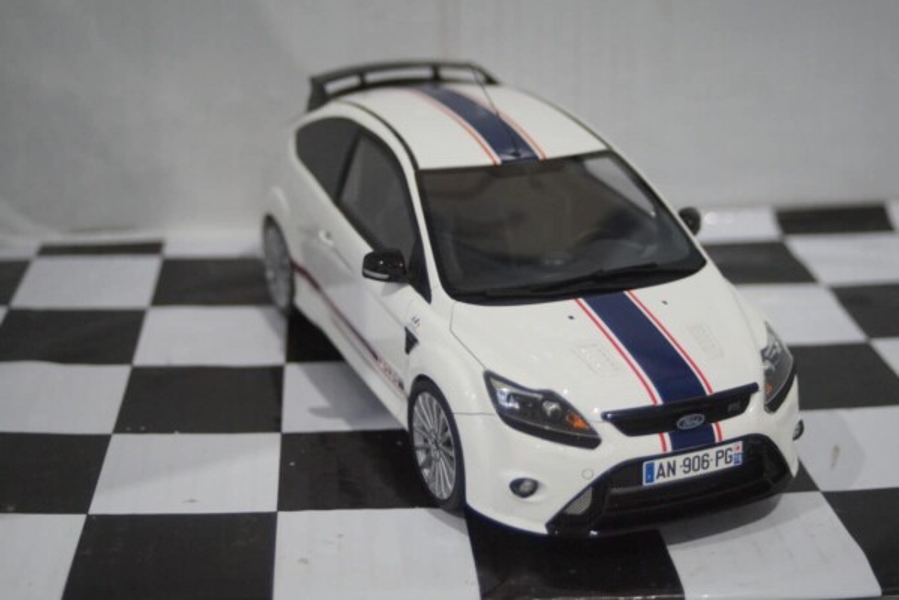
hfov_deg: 37.9
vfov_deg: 25.8
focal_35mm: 52
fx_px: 1311
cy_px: 300
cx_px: 450
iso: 2500
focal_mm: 35
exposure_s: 1/160
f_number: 4
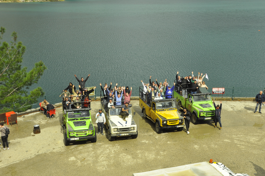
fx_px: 342
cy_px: 88
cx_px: 132
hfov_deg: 42.4
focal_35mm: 46
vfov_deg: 28.9
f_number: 11
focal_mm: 31
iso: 320
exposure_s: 1/500
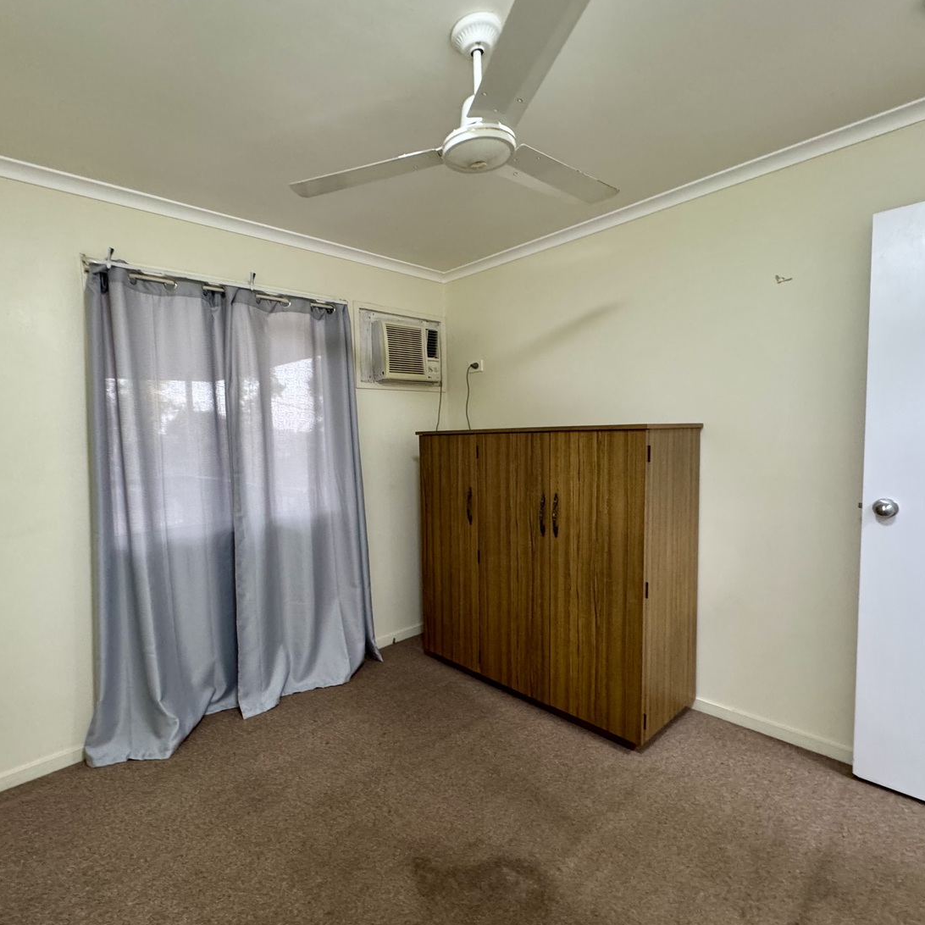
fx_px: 514
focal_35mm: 17
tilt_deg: -3.8
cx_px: 390
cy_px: 471
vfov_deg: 84.0
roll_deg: +1.7
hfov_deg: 83.3
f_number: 2.2
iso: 320
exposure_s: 1/50
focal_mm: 2.22
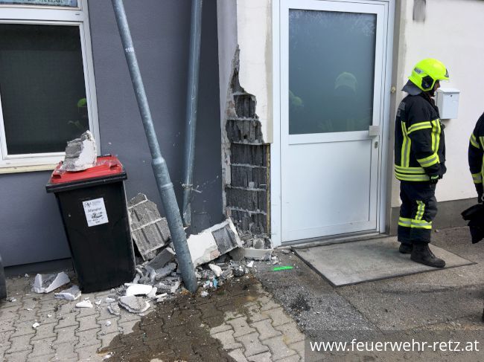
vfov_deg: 48.2
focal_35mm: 29
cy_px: 181
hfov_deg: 61.7
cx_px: 242
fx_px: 405
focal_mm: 4.15
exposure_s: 1/874
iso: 25
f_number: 2.2
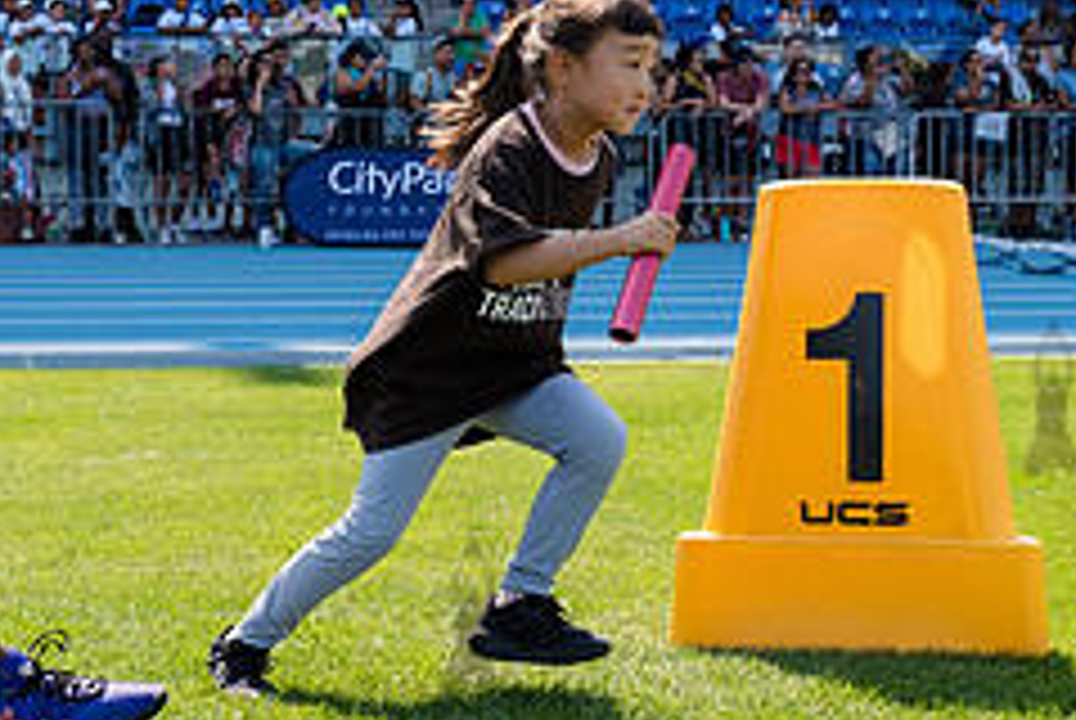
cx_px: 548
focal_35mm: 94
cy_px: 184
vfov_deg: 14.5
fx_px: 2813
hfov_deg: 21.7
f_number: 5.6
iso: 400
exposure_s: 1/640
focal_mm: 35
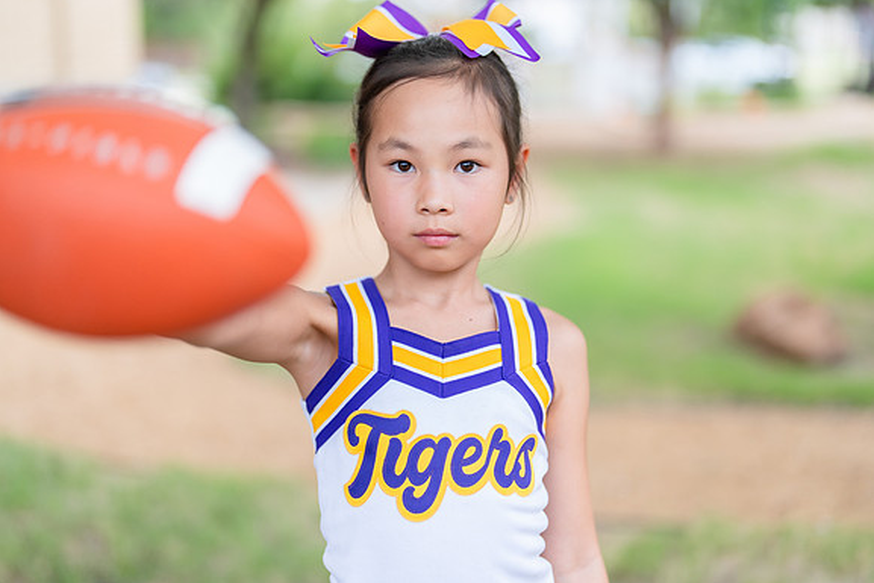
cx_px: 438
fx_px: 1336
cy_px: 273
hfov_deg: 36.2
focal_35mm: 55
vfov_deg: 24.6
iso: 200
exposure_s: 1/400
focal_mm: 50
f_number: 1.2
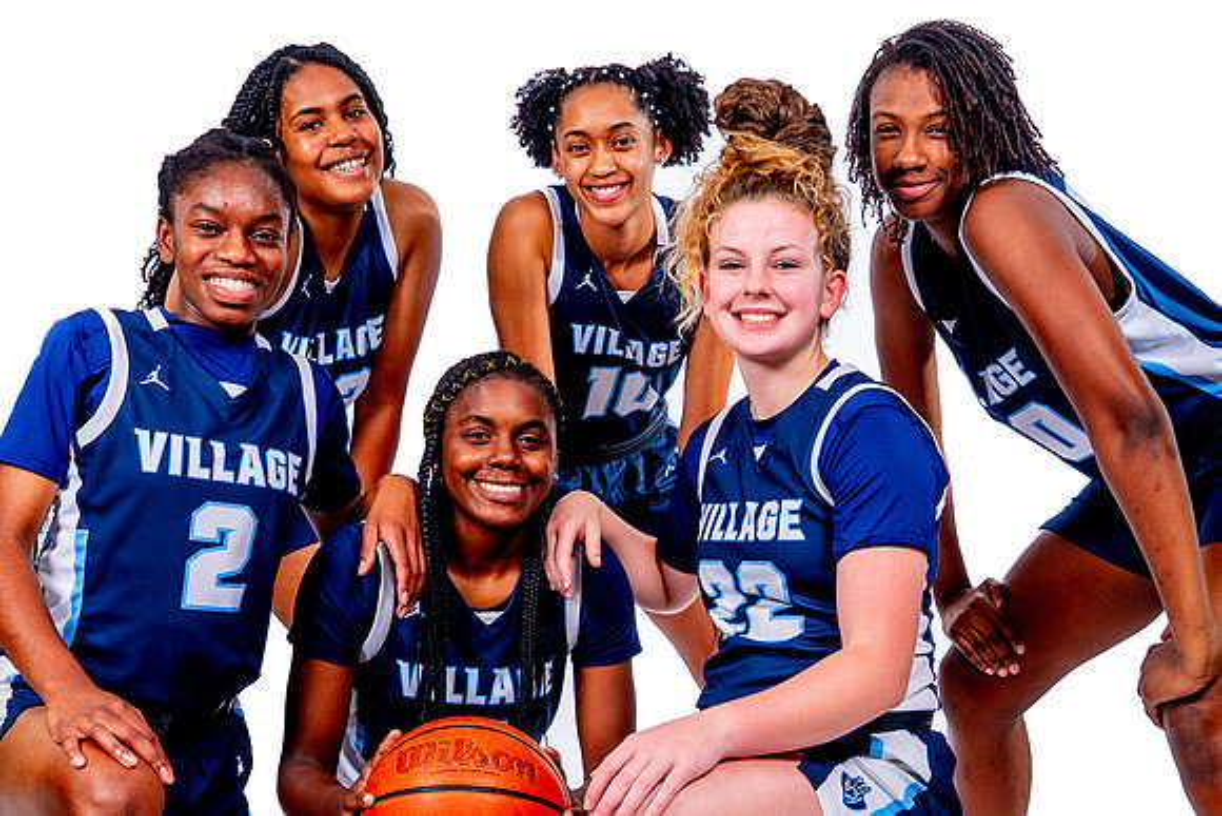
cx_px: 652
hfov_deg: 40.7
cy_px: 596
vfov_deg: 27.5
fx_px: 1645
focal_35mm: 48
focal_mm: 24
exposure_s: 1/125
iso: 100
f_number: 5.6
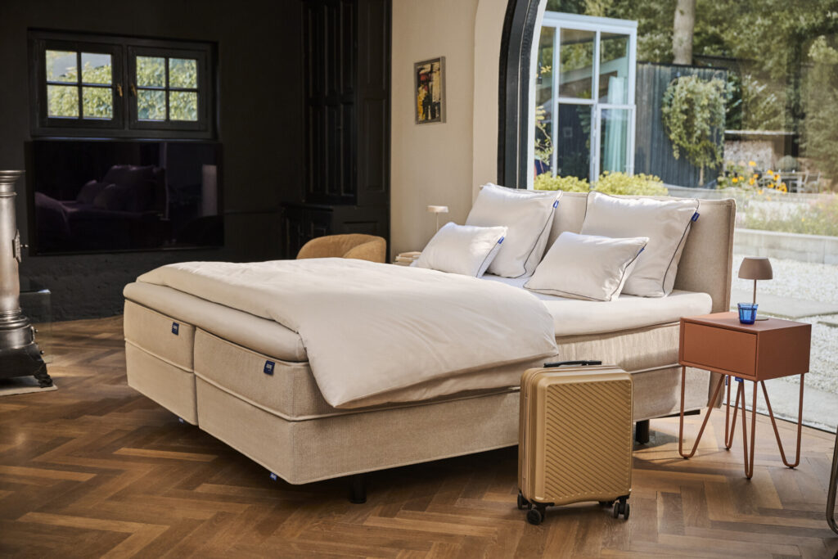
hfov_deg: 45.4
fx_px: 1001
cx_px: 419
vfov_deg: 31.2
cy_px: 280
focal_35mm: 43
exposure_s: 1/400
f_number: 3.5
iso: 800
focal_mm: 43
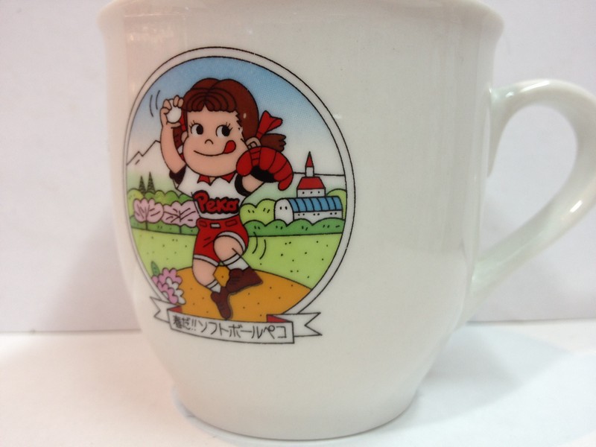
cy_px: 224
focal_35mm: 35
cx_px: 298
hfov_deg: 52.6
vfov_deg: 40.7
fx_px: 603
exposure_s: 1/25
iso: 64
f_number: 2.4
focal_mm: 4.28
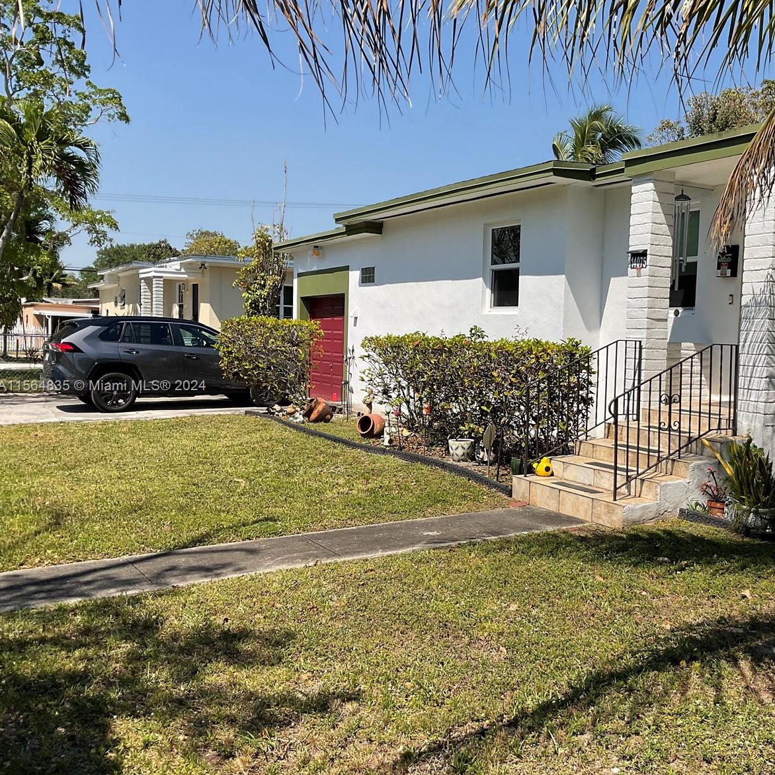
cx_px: 524
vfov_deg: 47.2
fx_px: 887
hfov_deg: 46.4
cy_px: 387
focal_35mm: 35
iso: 16
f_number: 1.8
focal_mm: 3
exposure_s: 1/2427
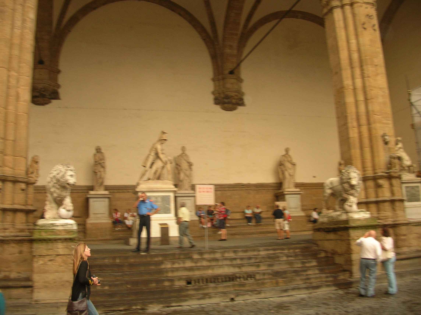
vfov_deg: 40.6
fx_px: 425
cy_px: 158
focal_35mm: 35
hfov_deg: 52.7
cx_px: 210
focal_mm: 5.8
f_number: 2.8
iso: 56
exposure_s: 1/30
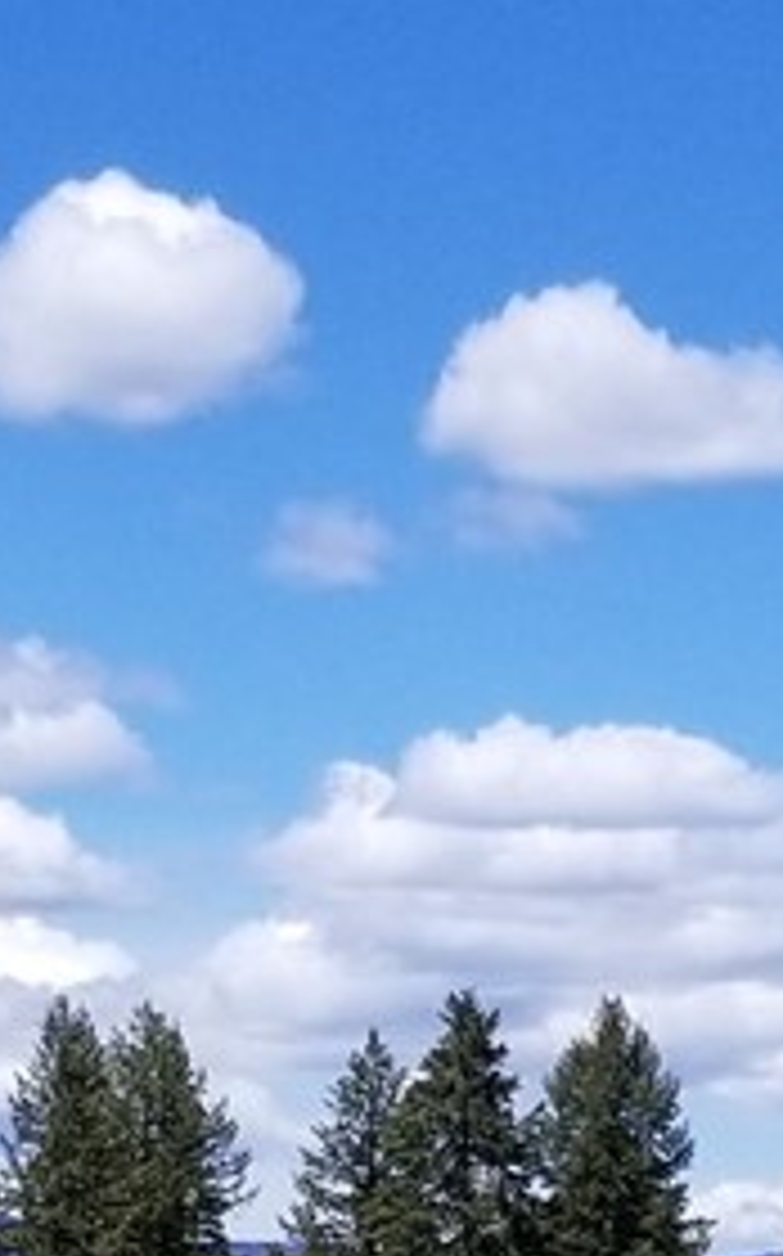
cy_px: 1909
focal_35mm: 158
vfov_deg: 12.6
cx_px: 693
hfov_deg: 8.3
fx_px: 5403
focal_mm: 4.25
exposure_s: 1/3120
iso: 50
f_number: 1.7
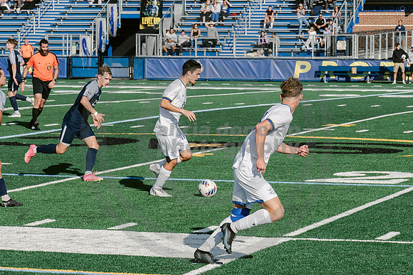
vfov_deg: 8.3
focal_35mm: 165
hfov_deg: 12.4
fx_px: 1898
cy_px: 132
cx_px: 208
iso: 640
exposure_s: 1/4000
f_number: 5.6
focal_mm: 70
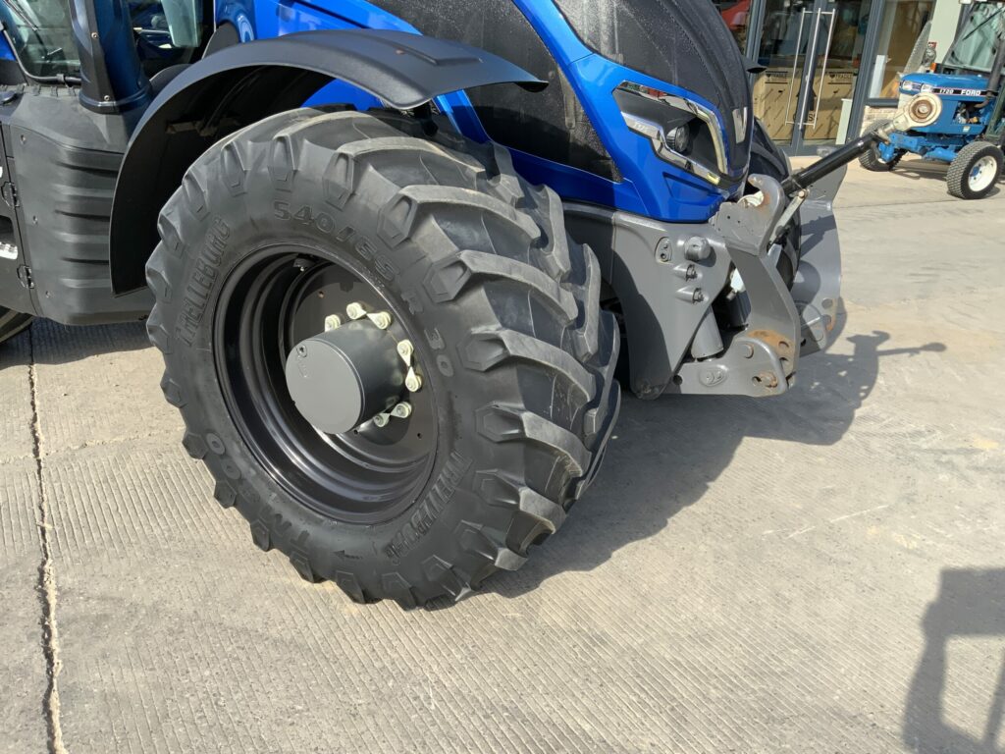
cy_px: 377
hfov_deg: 61.7
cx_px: 502
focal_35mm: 29
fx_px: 842
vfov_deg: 48.2
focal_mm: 3
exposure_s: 1/842
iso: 16
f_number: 1.8
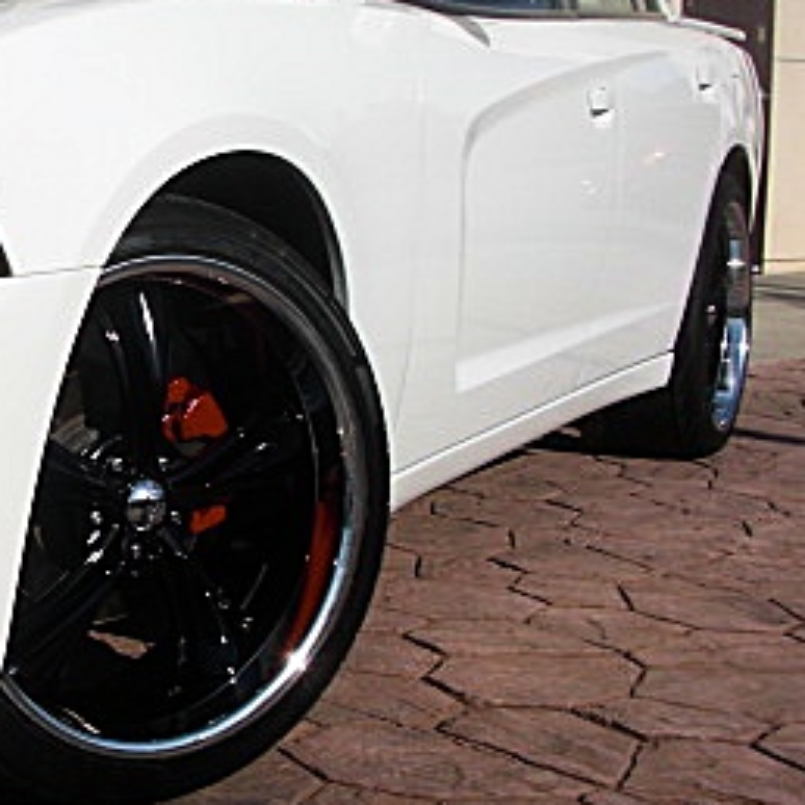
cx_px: -168
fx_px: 2079
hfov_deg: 20.5
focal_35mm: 79
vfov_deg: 21.9
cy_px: 378
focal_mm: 6.3
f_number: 7.9
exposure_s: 1/250
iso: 50
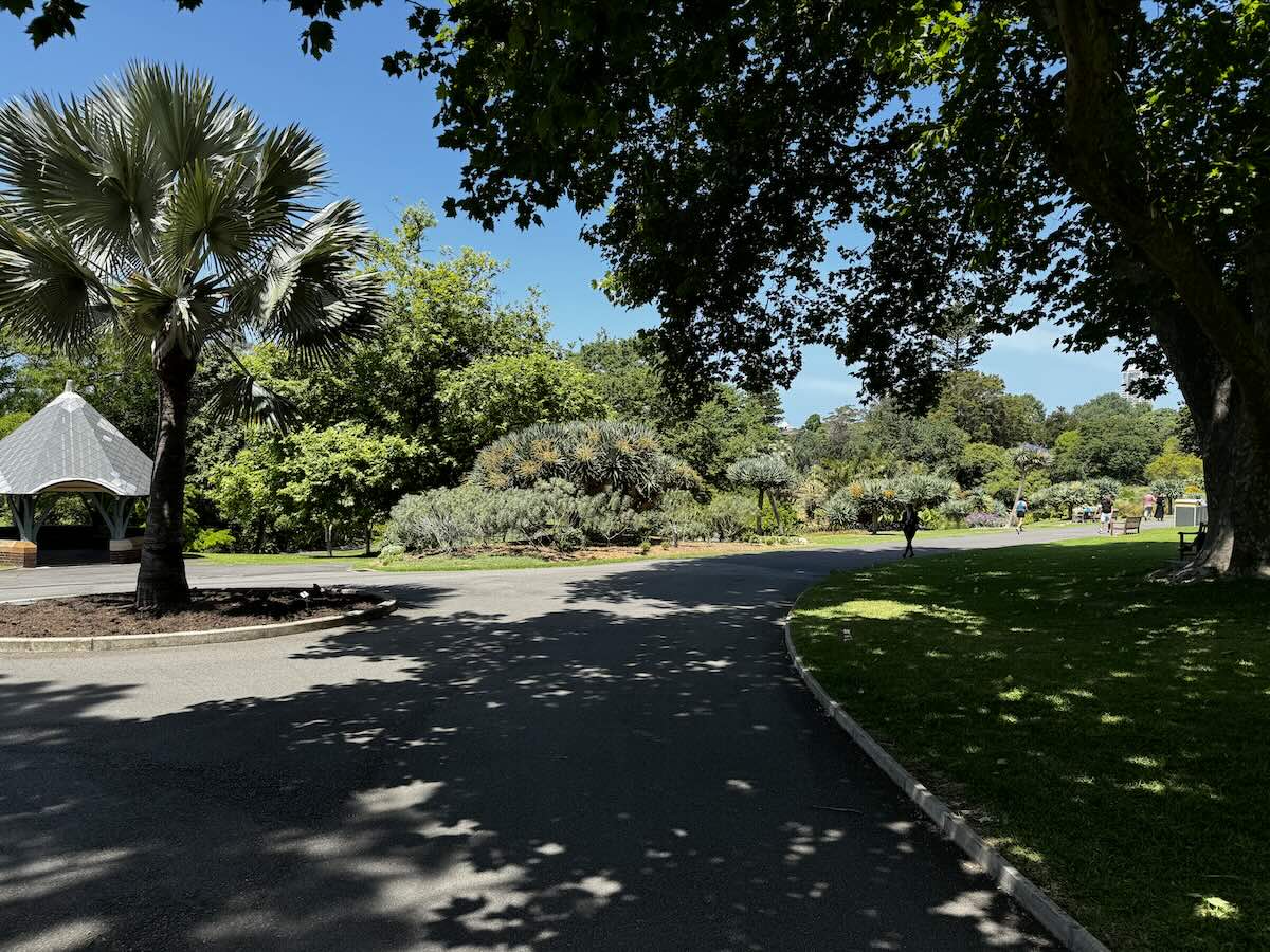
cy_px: 476
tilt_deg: -1.3
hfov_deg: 71.6
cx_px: 635
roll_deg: -2.6
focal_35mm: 24
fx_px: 881
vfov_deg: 56.8
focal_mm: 6.76
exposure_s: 1/1767
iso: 80
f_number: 1.78
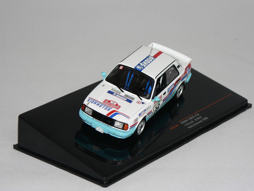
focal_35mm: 119
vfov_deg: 12.5
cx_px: 127
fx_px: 873
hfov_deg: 16.6
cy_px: 96
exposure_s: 1/60
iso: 80
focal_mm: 19.9
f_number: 3.2
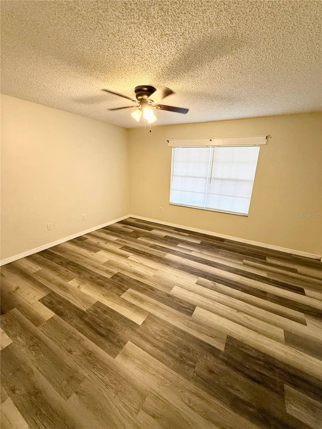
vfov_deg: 102.1
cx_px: 161
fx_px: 174
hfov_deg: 85.7
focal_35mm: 14
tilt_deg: -15.1
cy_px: 214
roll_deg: -2.2
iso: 320
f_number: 2.2
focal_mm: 2.22
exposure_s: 1/120
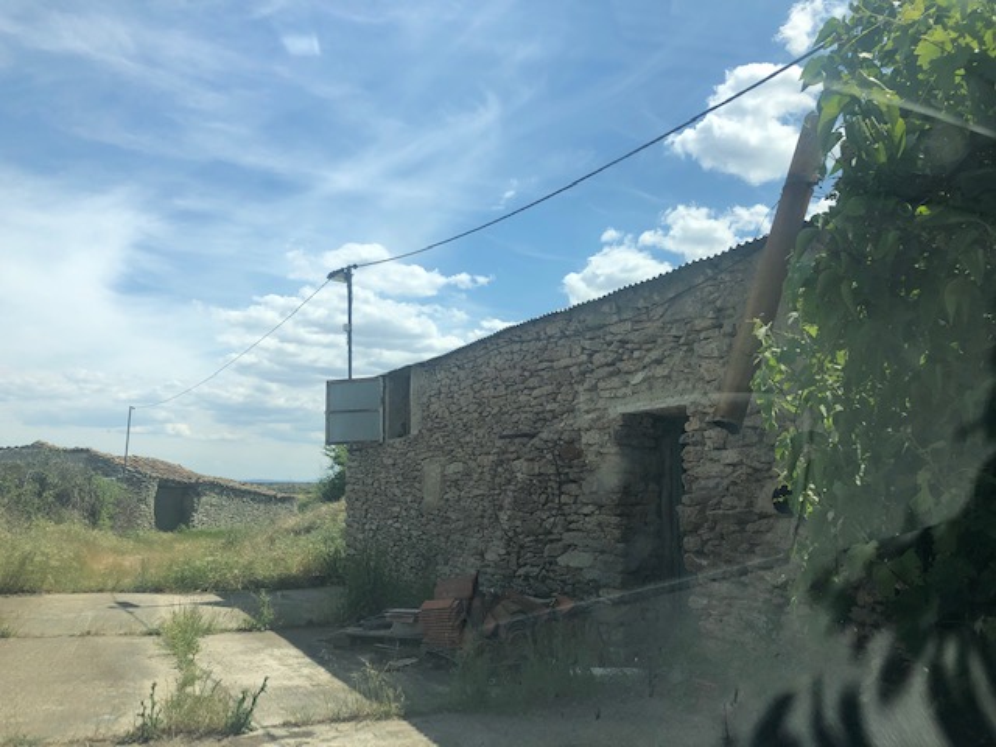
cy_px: 374
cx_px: 498
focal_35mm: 28
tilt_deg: +2.2
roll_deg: -3.5
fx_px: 806
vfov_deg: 49.7
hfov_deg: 63.4
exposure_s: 1/2667
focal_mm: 3.99
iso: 25
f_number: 1.8
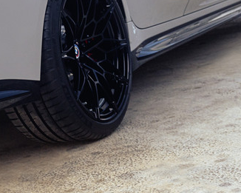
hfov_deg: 15.4
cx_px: -44
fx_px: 863
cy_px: -20
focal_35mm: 121
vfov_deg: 12.5
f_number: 4
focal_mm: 35
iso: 320
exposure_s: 1/400
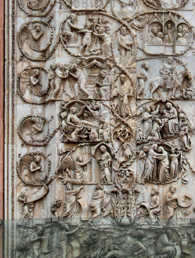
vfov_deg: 16.2
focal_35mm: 121
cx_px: 132
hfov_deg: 12.3
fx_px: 907
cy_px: 80
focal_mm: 14.3
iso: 100
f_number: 6
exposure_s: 1/137
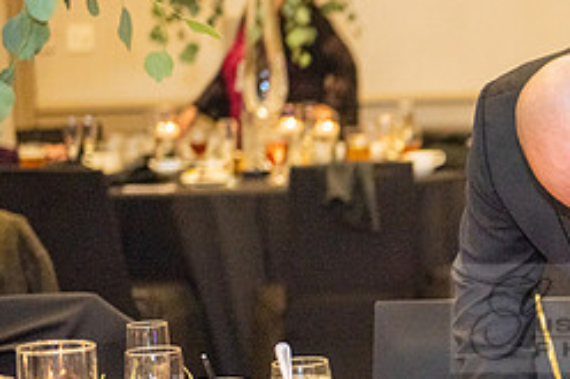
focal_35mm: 164
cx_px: 650
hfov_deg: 12.3
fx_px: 2595
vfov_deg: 8.3
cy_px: 318
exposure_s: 1/160
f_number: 2.8
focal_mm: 70
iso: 1600
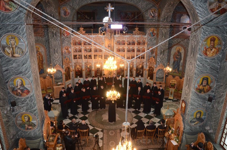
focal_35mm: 27
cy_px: 75
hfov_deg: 67.5
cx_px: 114
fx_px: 170
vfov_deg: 47.7
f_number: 4.5
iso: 1000
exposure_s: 1/20
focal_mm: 18
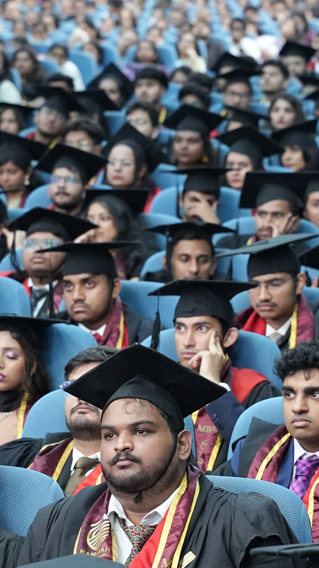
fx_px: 2783
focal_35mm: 185
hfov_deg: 6.6
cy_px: 264
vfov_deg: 11.6
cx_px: 253
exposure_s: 1/125
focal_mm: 70
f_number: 3.5
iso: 5000
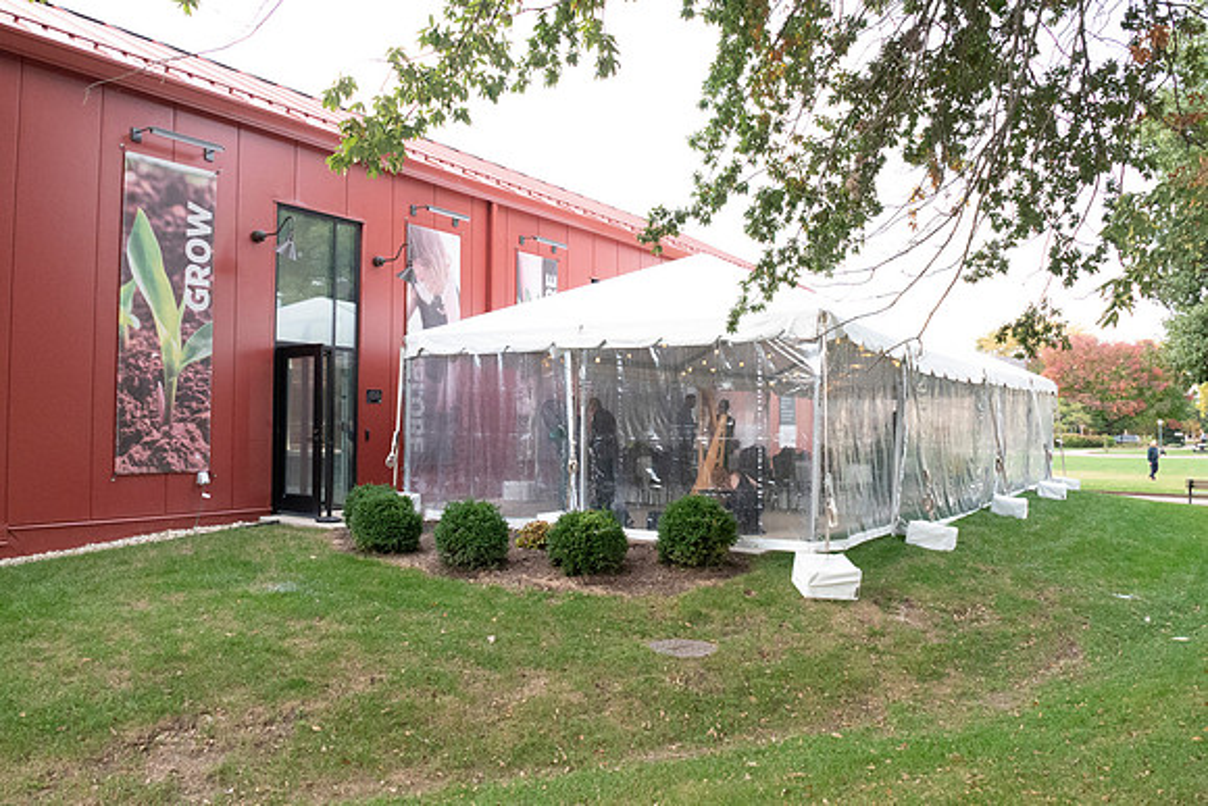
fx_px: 906
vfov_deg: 48.0
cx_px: 604
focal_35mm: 27
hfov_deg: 67.4
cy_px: 403
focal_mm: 18
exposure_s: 1/160
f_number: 9
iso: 3200
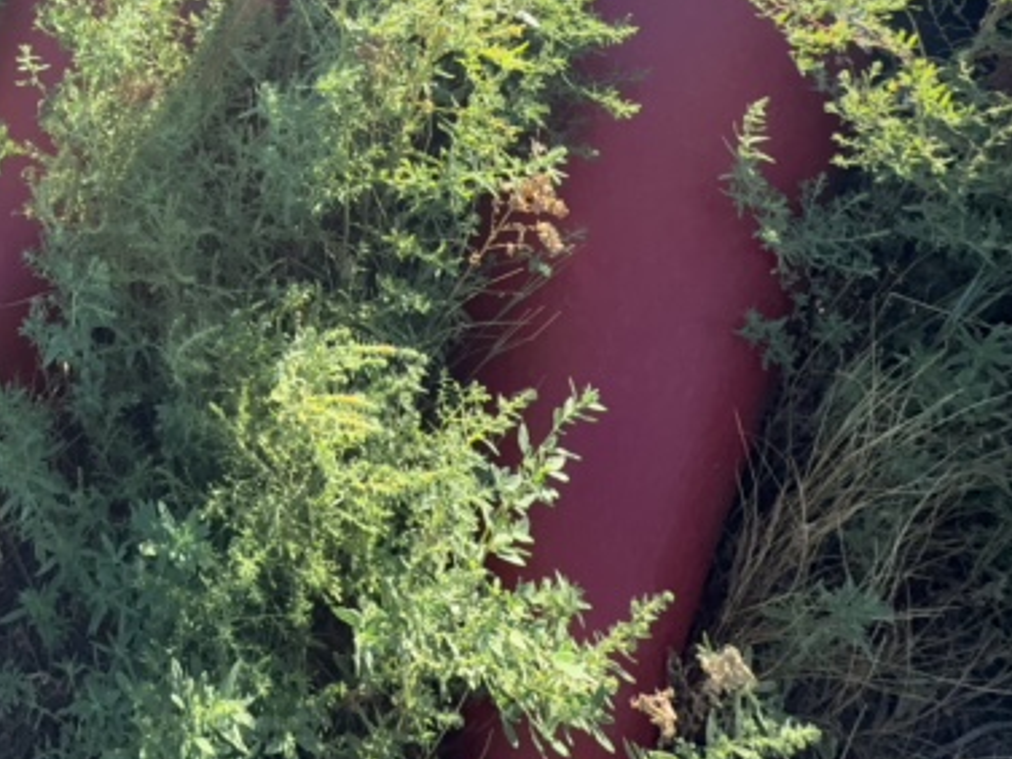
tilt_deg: -31.5
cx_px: 99
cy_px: -145
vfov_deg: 31.7
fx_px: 1111
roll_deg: +1.4
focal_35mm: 38
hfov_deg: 44.5
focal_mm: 2.22
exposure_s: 1/294
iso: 25
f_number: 2.2
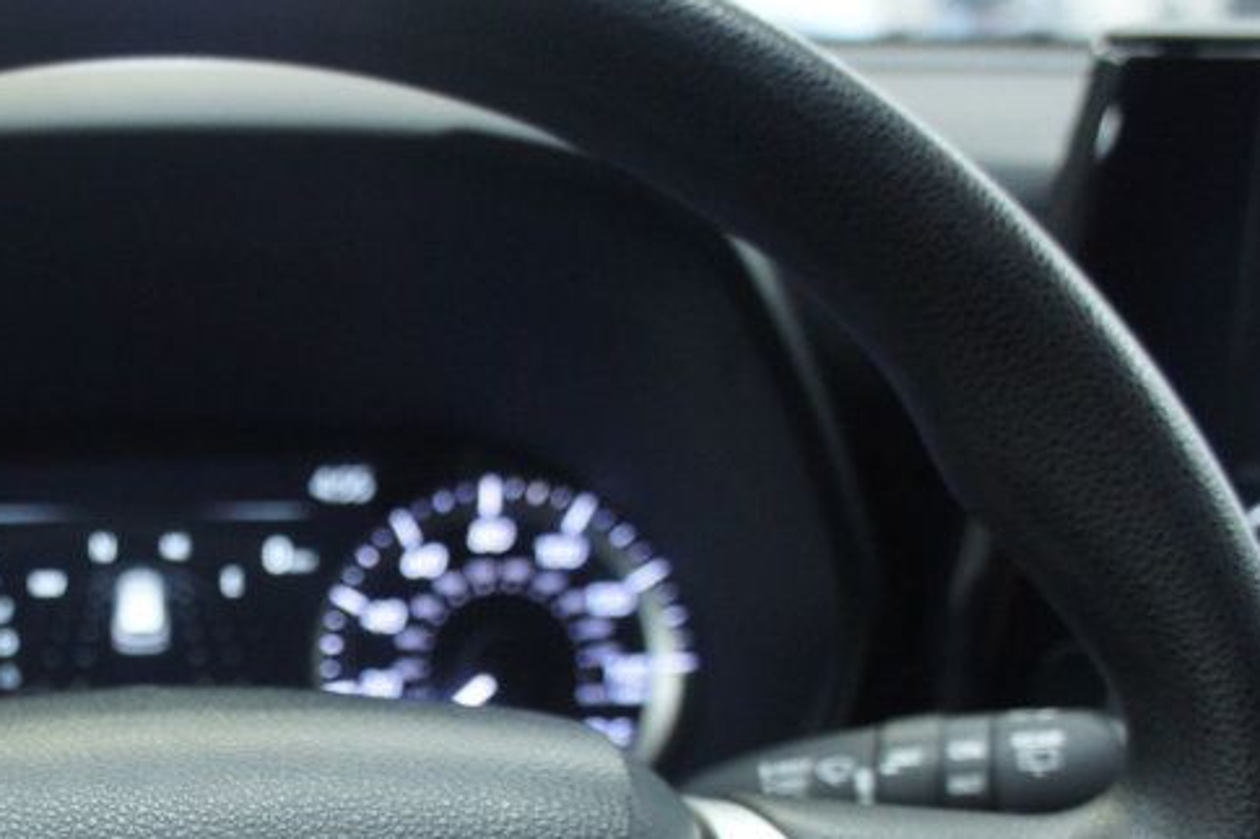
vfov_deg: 23.0
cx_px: 70
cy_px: 795
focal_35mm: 57
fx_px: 1994
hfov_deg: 32.8
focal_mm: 18
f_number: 3.5
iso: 800
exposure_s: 1/30
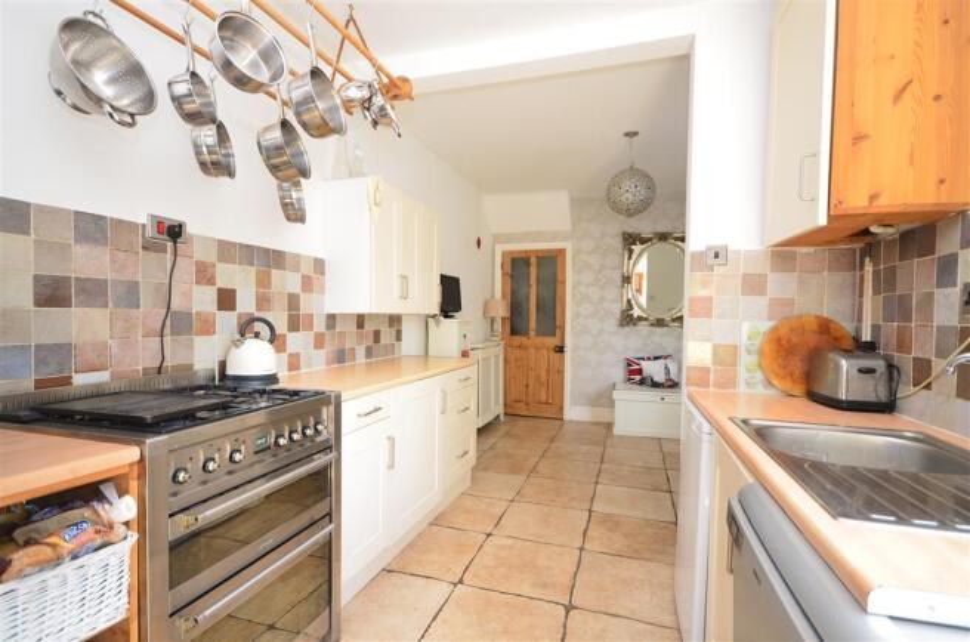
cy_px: 321
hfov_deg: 92.6
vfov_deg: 69.4
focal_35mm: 17
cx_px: 485
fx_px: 464
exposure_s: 1/5
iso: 200
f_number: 5
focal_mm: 11.5
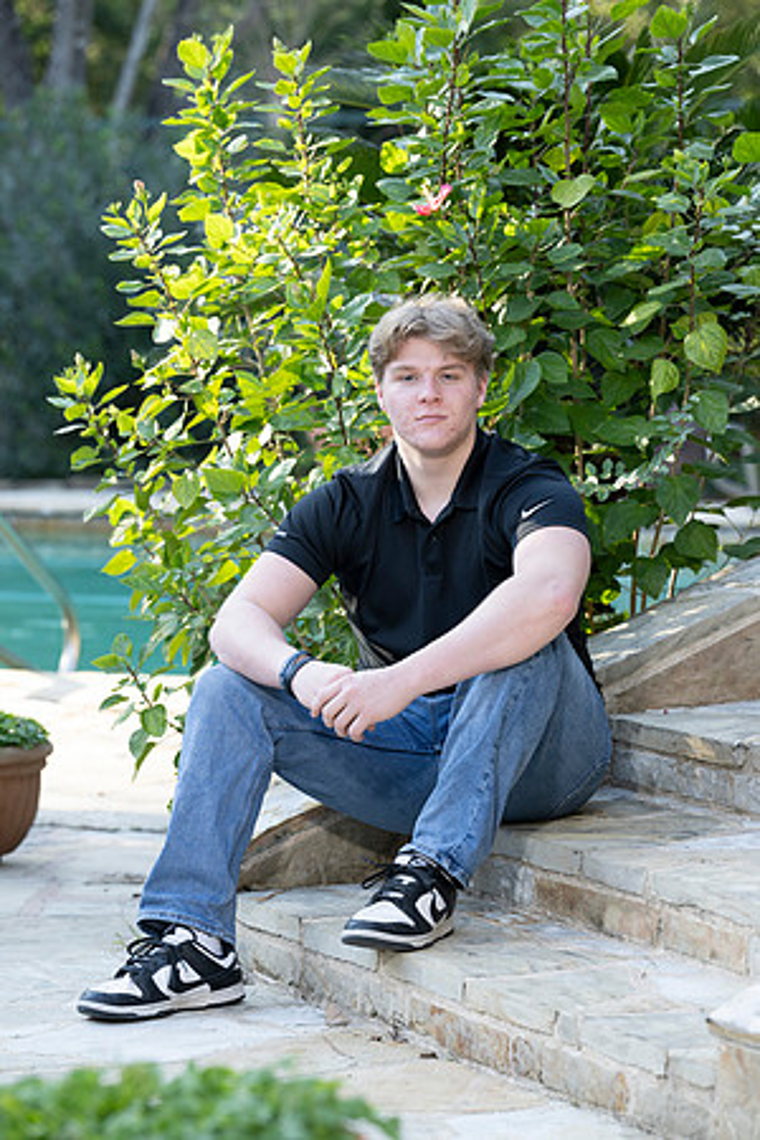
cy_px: 570
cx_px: 380
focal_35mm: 125
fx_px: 3958
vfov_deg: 16.4
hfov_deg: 11.0
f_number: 5
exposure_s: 1/160
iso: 400
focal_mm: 125
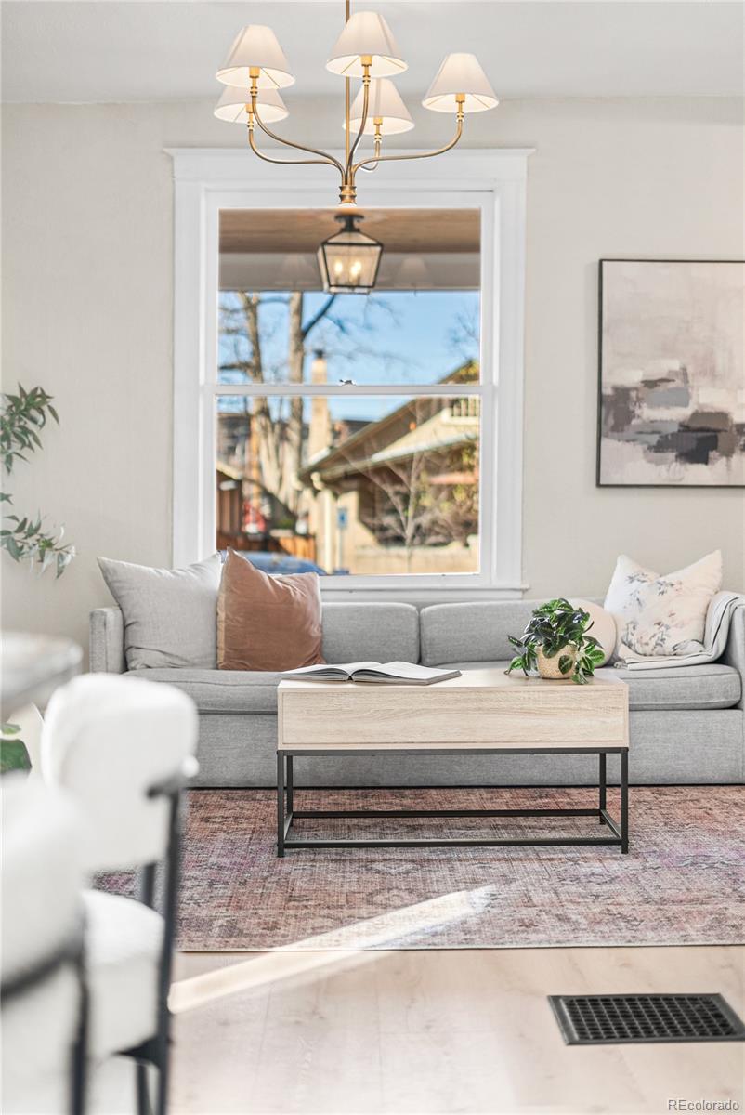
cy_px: 558
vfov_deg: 39.6
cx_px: 372
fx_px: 1549
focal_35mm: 50
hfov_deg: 27.0
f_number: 1.8
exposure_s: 1/3200
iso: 200
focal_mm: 50
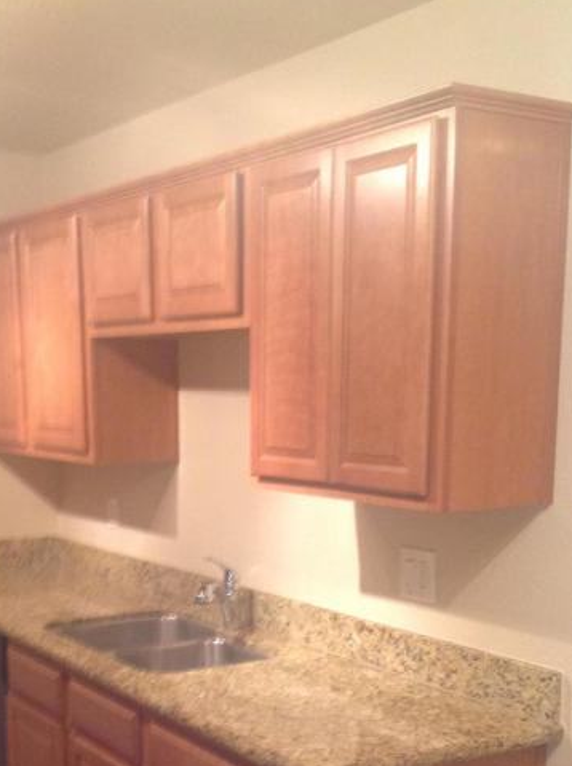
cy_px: 595
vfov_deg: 33.6
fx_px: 1238
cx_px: 236
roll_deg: -1.0
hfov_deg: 26.0
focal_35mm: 56
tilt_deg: -10.2
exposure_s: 1/15
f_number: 2.4
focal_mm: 4.28
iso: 125
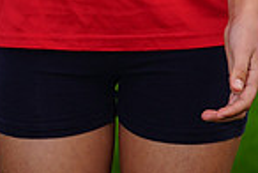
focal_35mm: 642
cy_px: -307
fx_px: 4610
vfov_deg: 2.1
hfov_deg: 3.2
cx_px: 7
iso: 200
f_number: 5
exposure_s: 1/250
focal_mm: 162
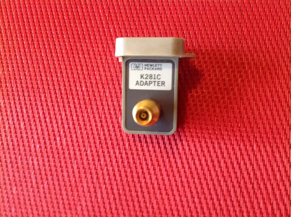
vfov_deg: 40.6
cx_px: 146
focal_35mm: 35
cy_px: 108
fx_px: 294
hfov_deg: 52.7
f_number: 2.4
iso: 80
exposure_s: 1/17
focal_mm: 4.28
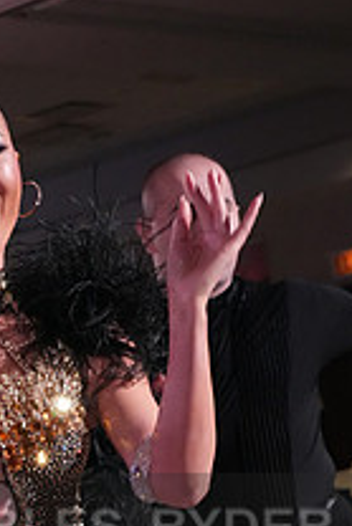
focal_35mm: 142
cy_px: 559
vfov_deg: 14.2
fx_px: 2079
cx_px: 24
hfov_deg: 9.6
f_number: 5.6
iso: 8000
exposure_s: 1/400
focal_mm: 51
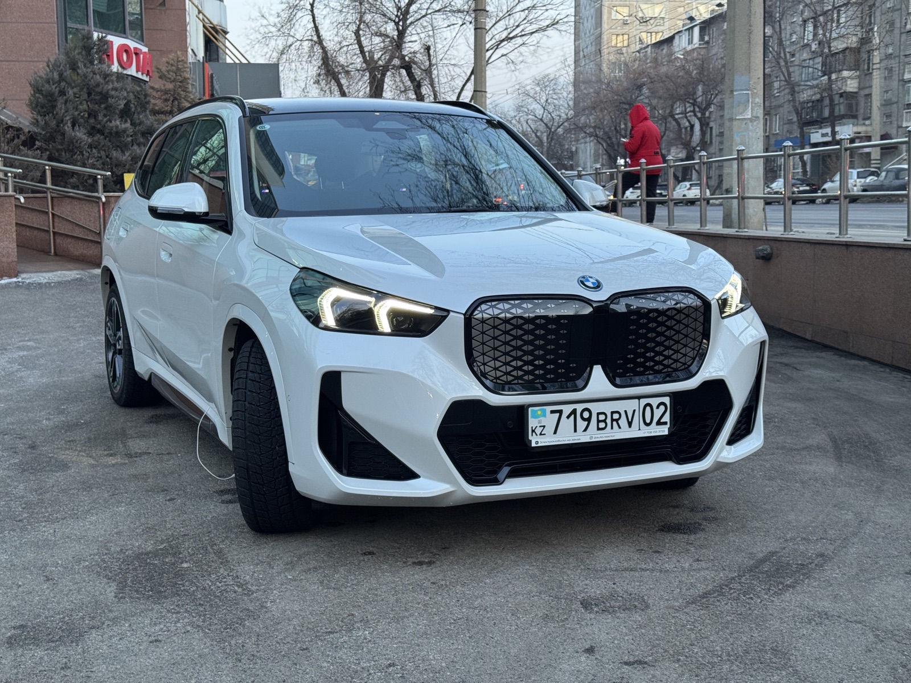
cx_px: 456
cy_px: 342
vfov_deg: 30.3
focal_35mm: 48
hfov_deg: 39.7
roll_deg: +0.5
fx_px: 1263
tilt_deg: -6.3
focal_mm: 6.76
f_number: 1.78
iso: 125
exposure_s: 1/60
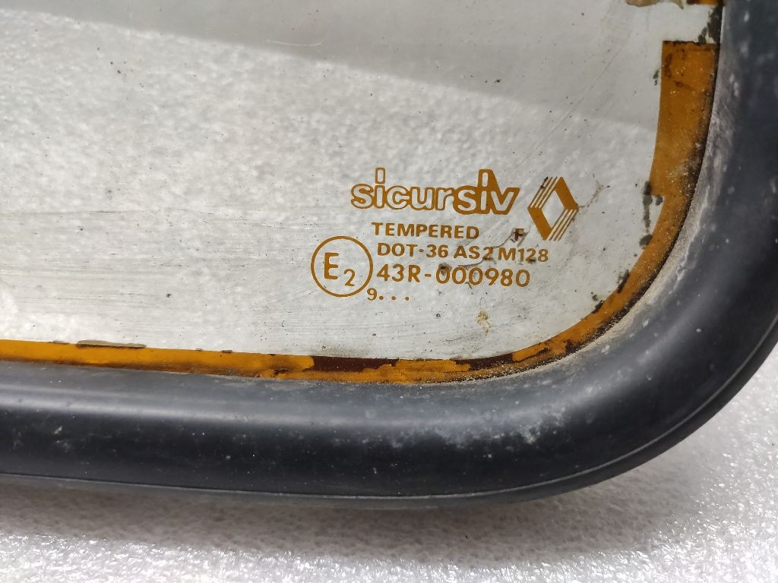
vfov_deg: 53.1
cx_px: 389
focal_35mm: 26
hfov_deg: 67.3
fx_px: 584
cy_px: 292
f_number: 1.75
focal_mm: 4.77
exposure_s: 1/30
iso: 452
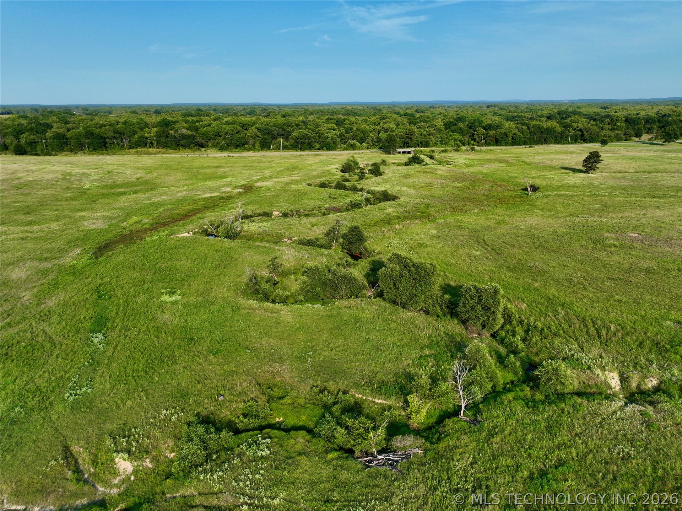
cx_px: 341
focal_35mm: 24
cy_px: 256
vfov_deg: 56.8
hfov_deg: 71.6
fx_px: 473
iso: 140
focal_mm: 12.29
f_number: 2.8
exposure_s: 1/1250
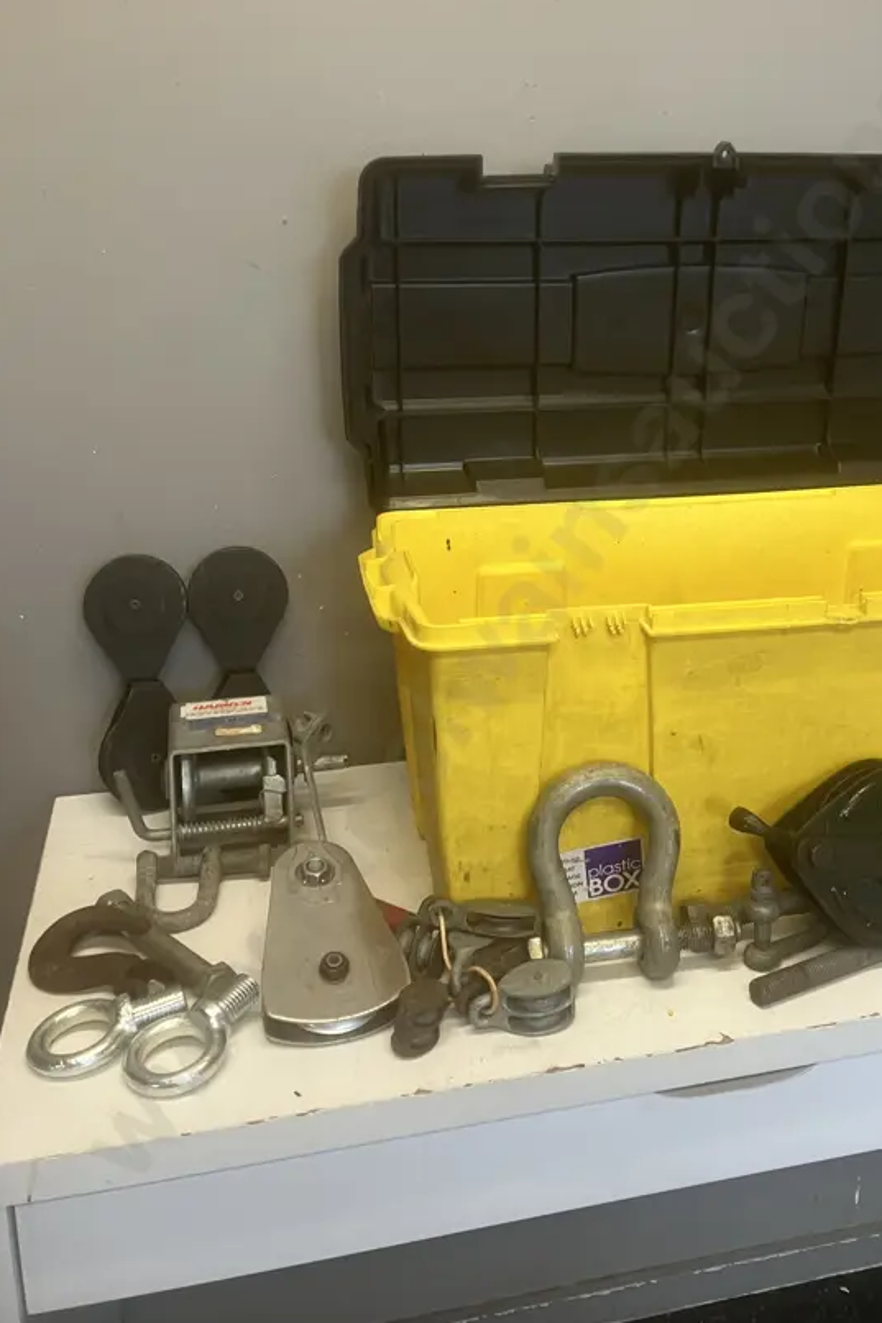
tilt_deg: -11.1
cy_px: 499
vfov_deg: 51.4
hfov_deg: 35.4
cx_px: 613
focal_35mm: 37
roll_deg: -0.1
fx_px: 1360
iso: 64
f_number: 1.8
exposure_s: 1/50
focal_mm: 3.99
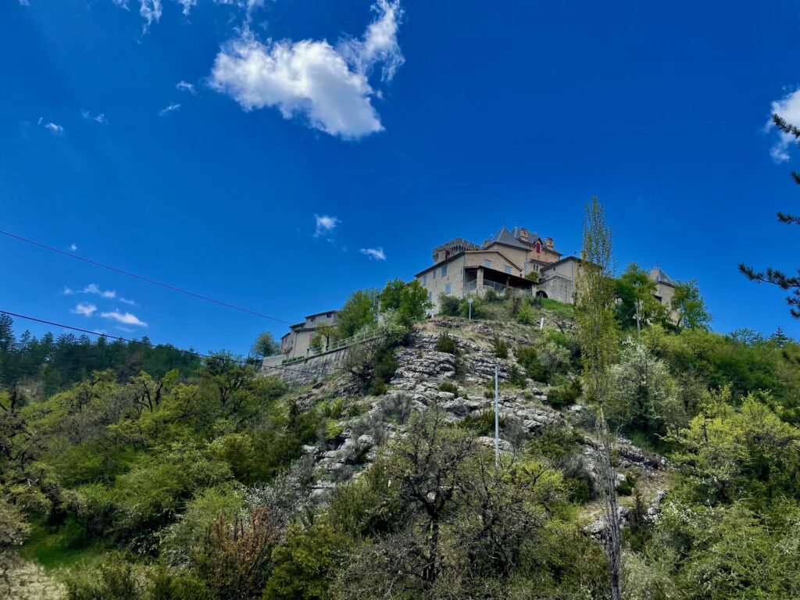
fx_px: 601
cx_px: 400
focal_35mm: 26
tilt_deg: +19.5
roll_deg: -3.3
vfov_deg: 53.1
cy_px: 300
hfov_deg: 67.3
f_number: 1.6
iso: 32
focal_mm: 4.2
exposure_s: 1/1916
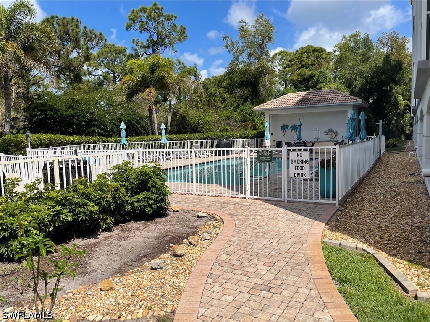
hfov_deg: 69.4
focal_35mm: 25
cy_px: 161
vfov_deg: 54.9
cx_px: 215
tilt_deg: -3.5
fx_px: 311
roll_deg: +1.3
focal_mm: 5.1
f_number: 1.6
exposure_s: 1/4717
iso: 32
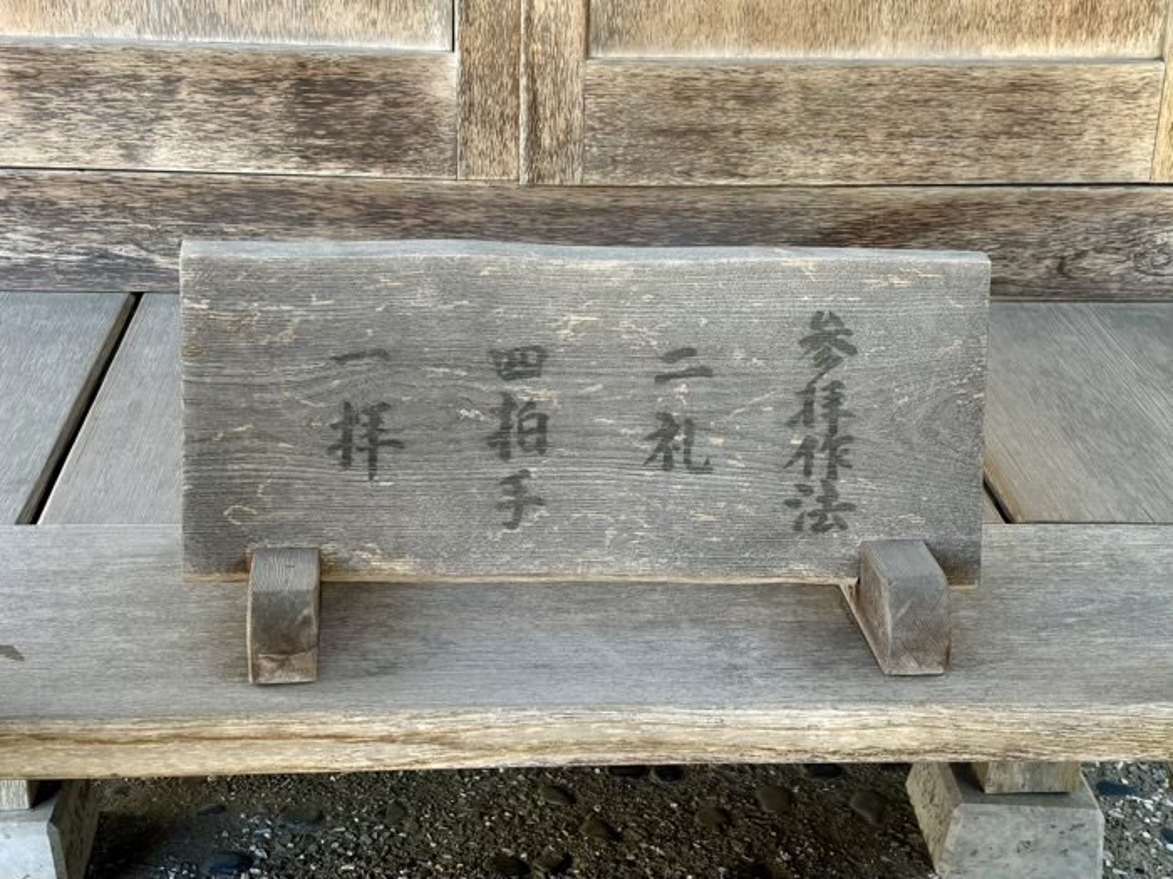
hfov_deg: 67.3
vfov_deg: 53.1
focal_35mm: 26
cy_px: 440
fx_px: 881
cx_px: 586
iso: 50
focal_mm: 5.96
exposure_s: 1/121
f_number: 1.6
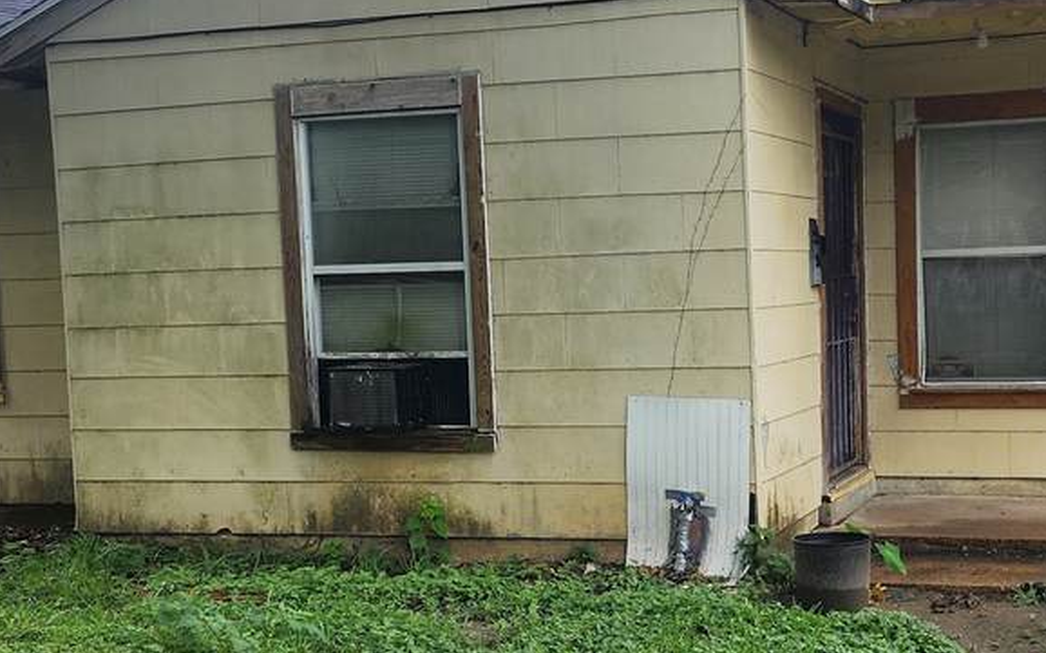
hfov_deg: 36.8
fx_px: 1539
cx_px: 767
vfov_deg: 24.0
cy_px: 365
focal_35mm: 54
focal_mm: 6.4
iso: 12
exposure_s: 1/841
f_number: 1.8
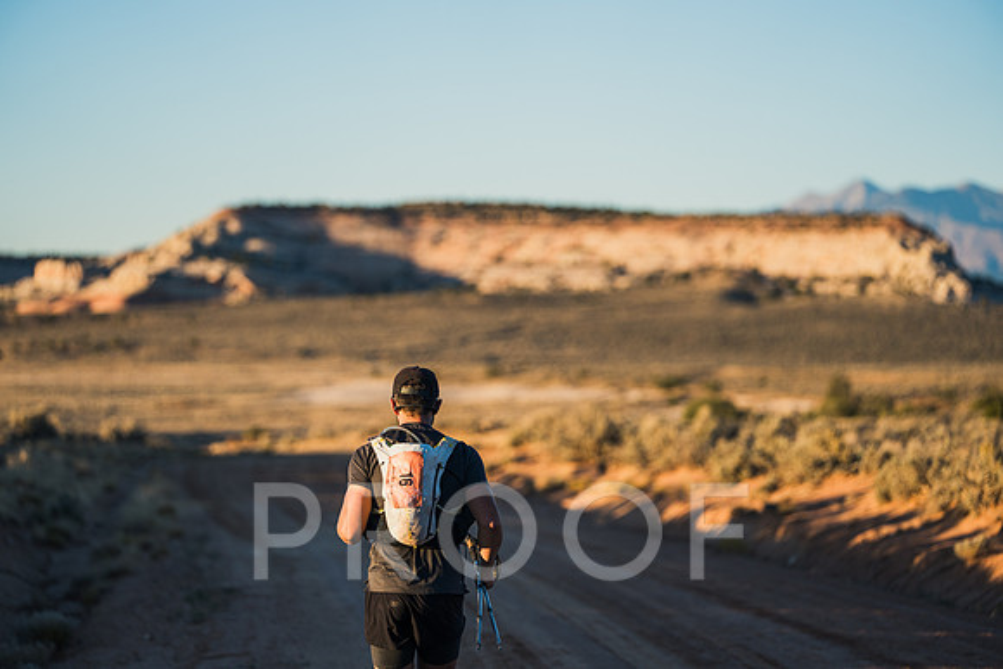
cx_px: 502
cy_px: 334
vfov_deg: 12.2
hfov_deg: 18.2
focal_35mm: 112
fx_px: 3129
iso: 100
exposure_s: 1/1000
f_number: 2
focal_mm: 109
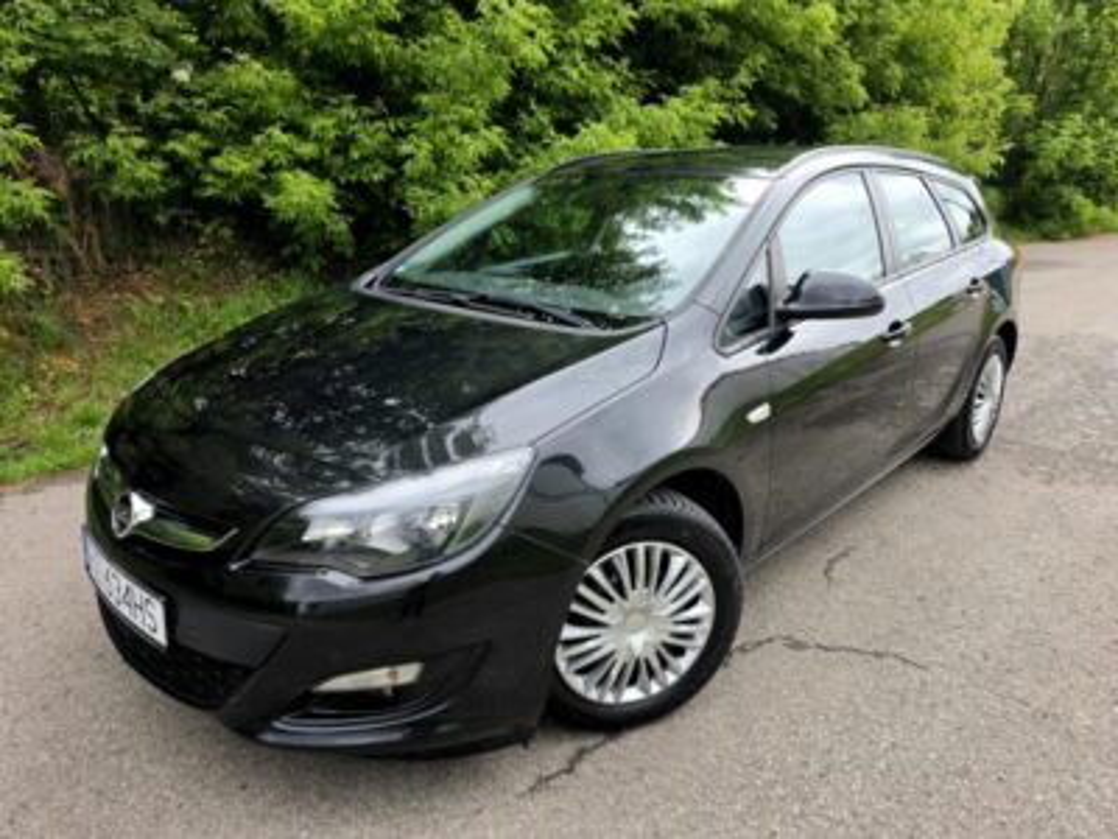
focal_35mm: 23
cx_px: 559
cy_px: 420
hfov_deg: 73.9
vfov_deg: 58.9
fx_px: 743
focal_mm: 6.5
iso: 10
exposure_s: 1/103
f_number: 1.4
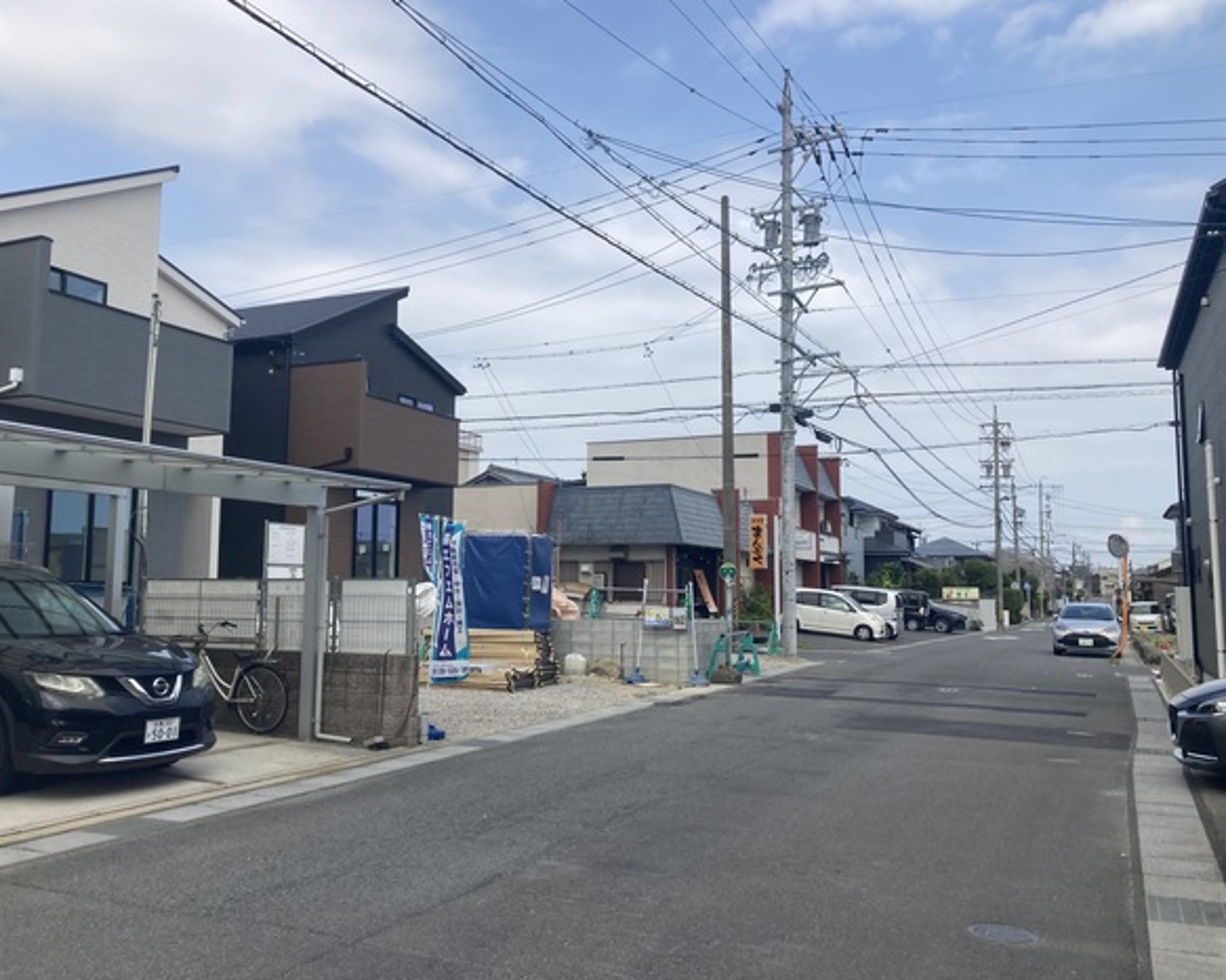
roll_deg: -1.0
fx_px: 1088
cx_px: 568
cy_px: 482
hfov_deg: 58.7
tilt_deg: +6.2
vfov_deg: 48.5
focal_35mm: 30
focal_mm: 3.99
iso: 20
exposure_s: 1/1736
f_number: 1.8
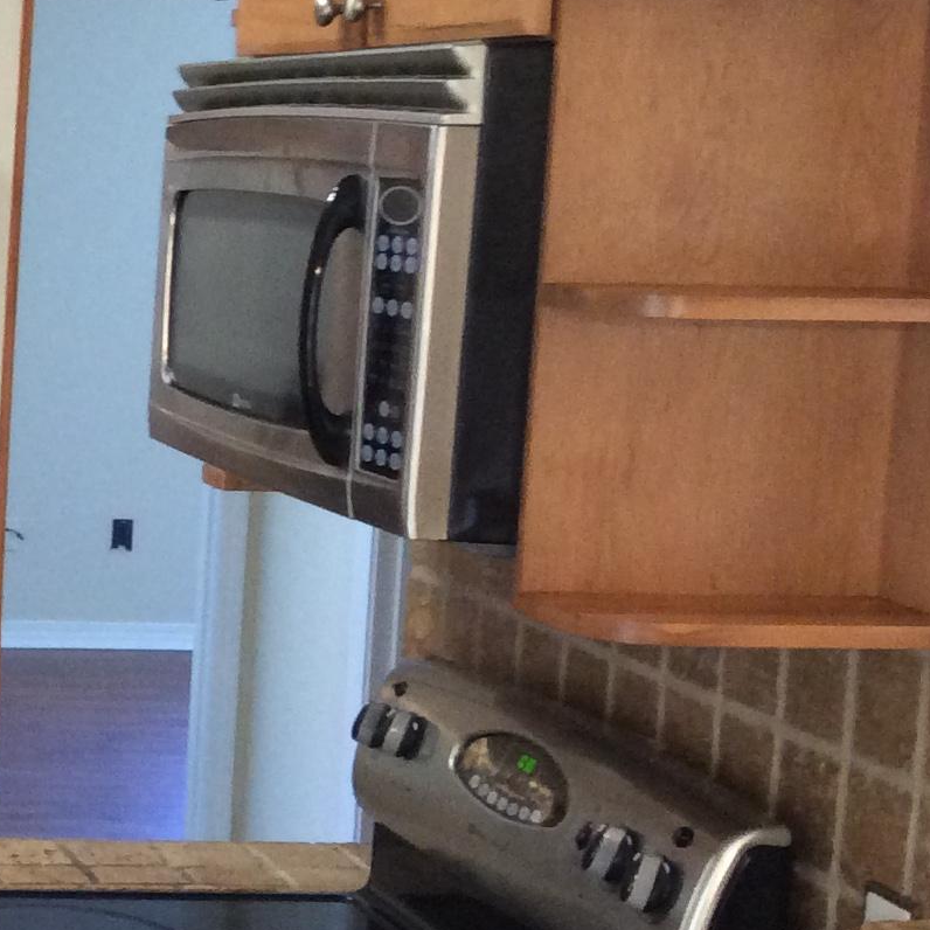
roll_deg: -1.1
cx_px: -466
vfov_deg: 18.9
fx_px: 2796
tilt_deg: -8.3
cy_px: 506
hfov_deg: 17.1
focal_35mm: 92
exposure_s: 1/24
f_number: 2.4
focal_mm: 3.3
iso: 160
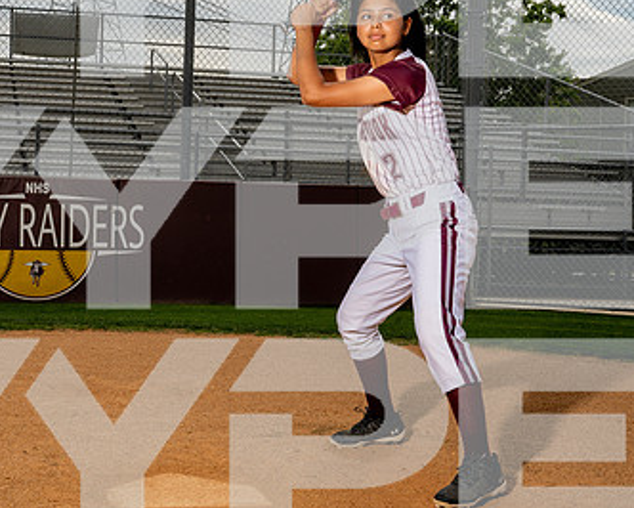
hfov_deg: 31.6
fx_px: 1108
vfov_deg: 25.8
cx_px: 199
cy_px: 209
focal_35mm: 59
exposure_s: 1/250
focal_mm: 36
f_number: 16
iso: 100
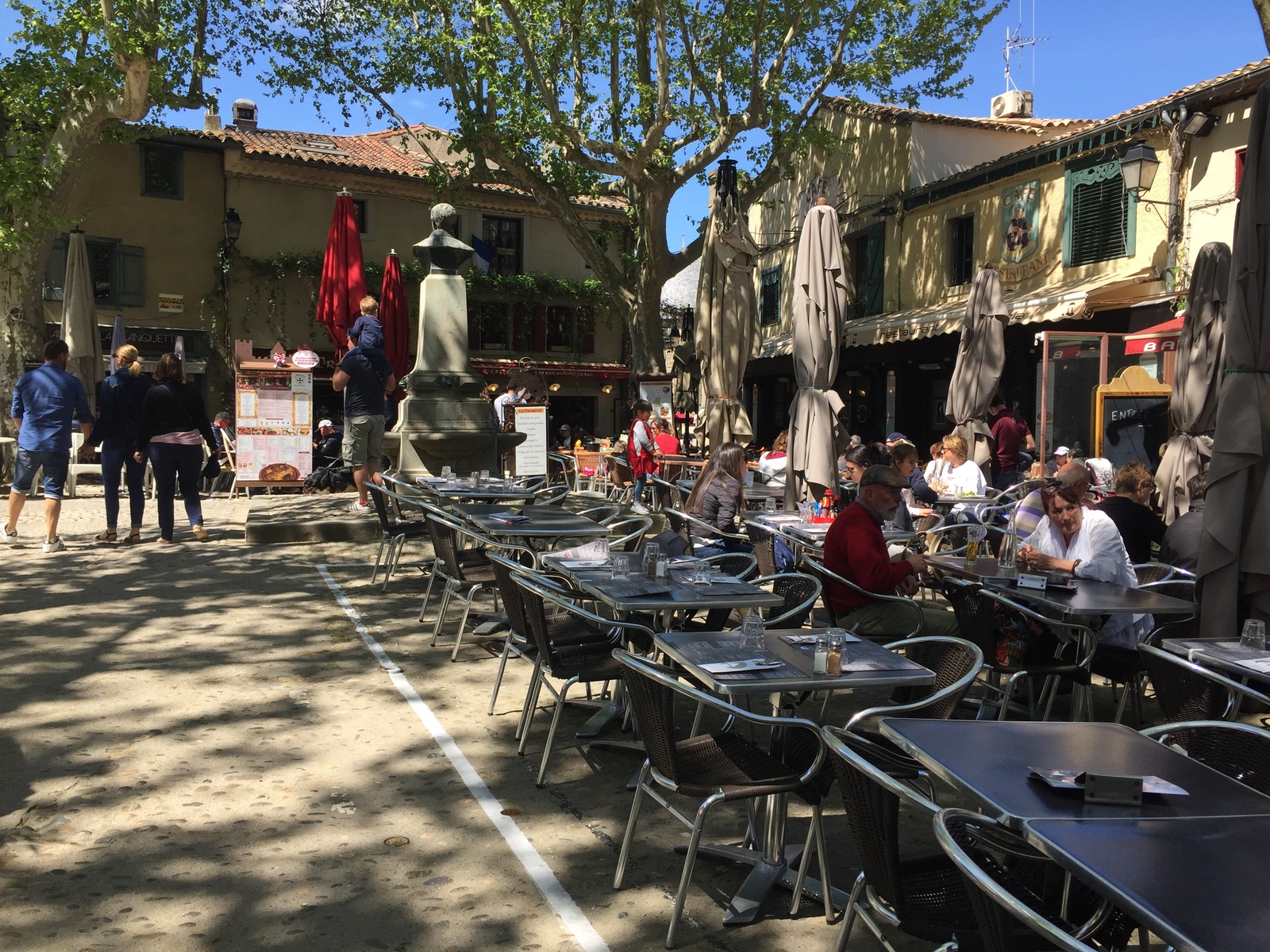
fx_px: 1064
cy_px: 476
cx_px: 635
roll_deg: -1.3
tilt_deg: -3.6
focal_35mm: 29
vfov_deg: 48.2
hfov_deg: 61.7
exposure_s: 1/989
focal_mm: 4.15
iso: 32
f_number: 2.2
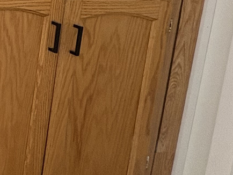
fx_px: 444
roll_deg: -2.5
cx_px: -195
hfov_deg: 20.2
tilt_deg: -7.6
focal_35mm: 66
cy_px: -32
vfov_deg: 20.9
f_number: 2.2
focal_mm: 2.22
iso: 200
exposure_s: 1/60
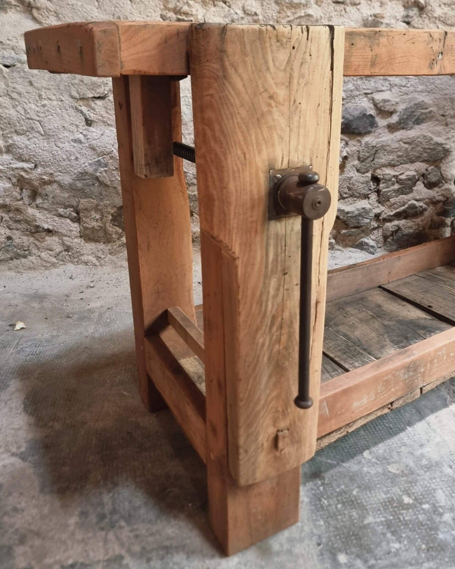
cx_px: 235
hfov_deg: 47.1
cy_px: 206
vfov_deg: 56.4
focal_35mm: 31
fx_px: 522
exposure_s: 1/24
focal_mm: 6.7
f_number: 1.8
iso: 500
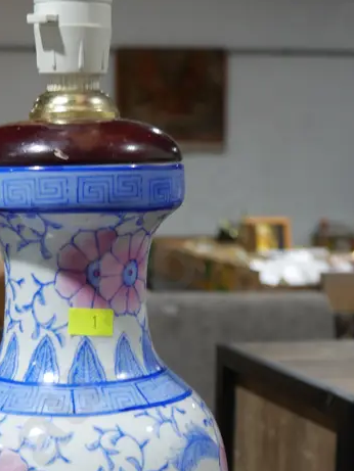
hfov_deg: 18.3
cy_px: 390
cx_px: 78
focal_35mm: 80
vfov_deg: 24.0
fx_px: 1090
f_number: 4
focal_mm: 18
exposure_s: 1/60
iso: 320
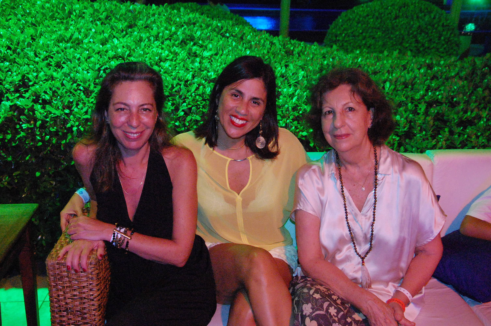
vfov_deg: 34.1
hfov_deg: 49.6
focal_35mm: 39
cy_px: 163
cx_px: 246
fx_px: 531
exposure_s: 1/60
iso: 3200
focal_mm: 26
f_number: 5.6
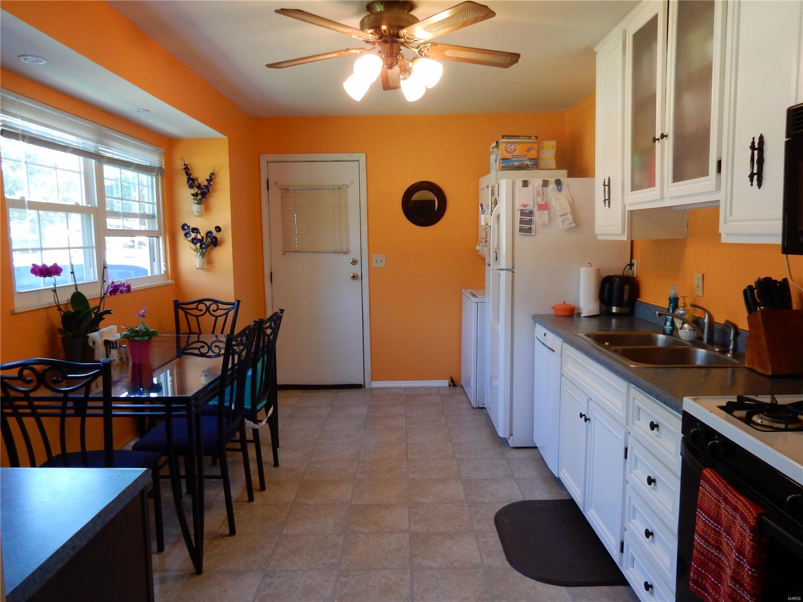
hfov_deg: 69.4
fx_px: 580
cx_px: 402
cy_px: 301
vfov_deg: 54.9
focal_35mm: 25
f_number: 3.7
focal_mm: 4.5
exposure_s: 1/30
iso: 200
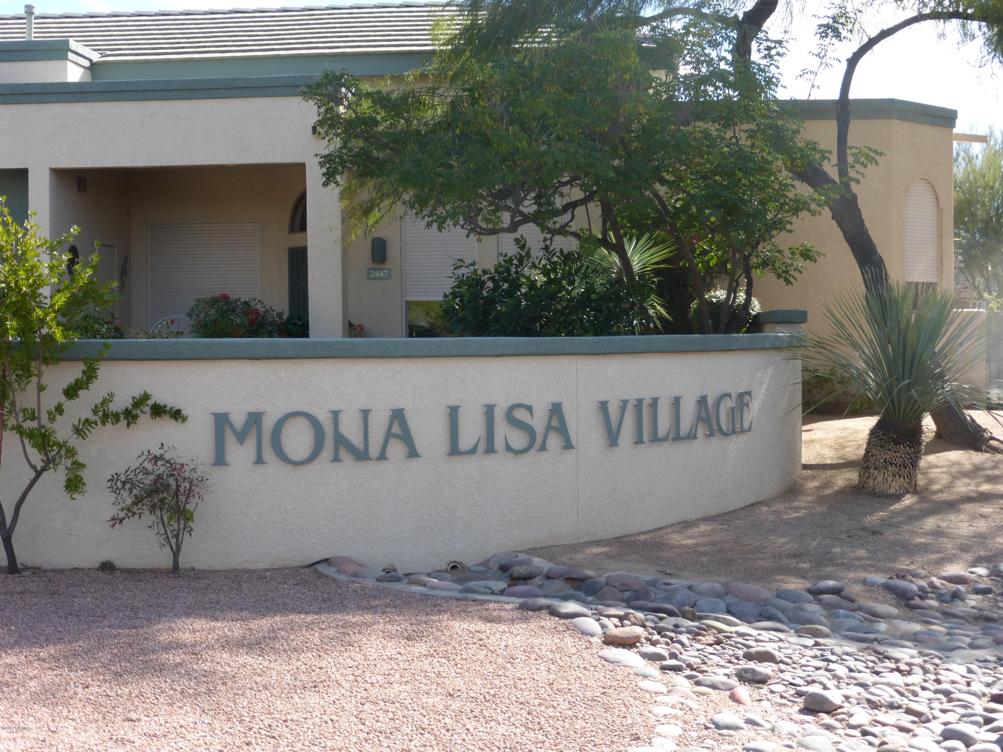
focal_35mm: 51
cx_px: 502
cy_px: 376
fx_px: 1478
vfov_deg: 28.6
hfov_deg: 37.5
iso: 100
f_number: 4.4
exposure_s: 1/250
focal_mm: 9
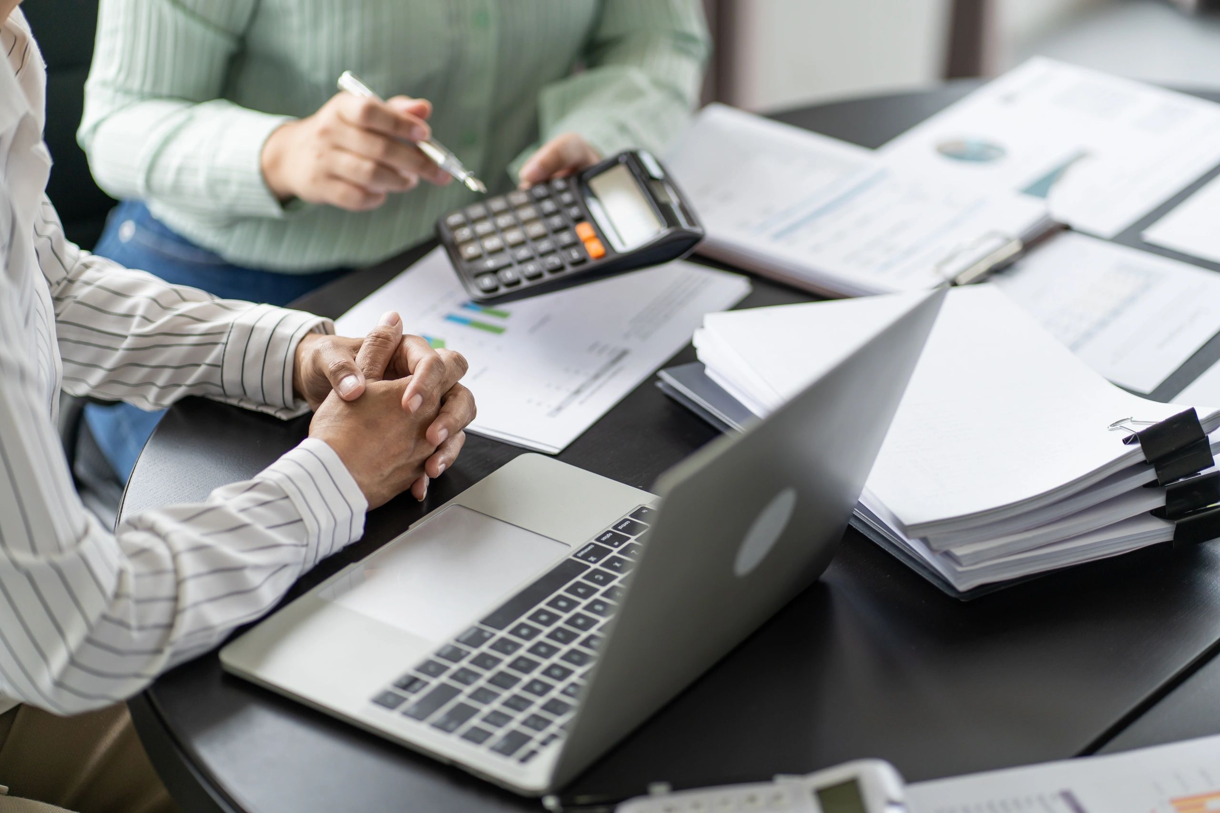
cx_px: 610
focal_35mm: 85
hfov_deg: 23.9
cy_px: 406
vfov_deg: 16.1
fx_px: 2881
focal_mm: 85
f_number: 2
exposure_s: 1/800
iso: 200
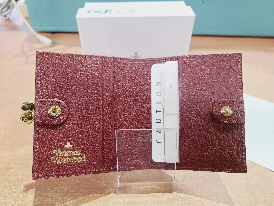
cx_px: 137
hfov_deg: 67.3
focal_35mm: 26
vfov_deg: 53.1
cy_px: 103
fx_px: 206
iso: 320
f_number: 1.8
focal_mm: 5.4
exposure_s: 1/50
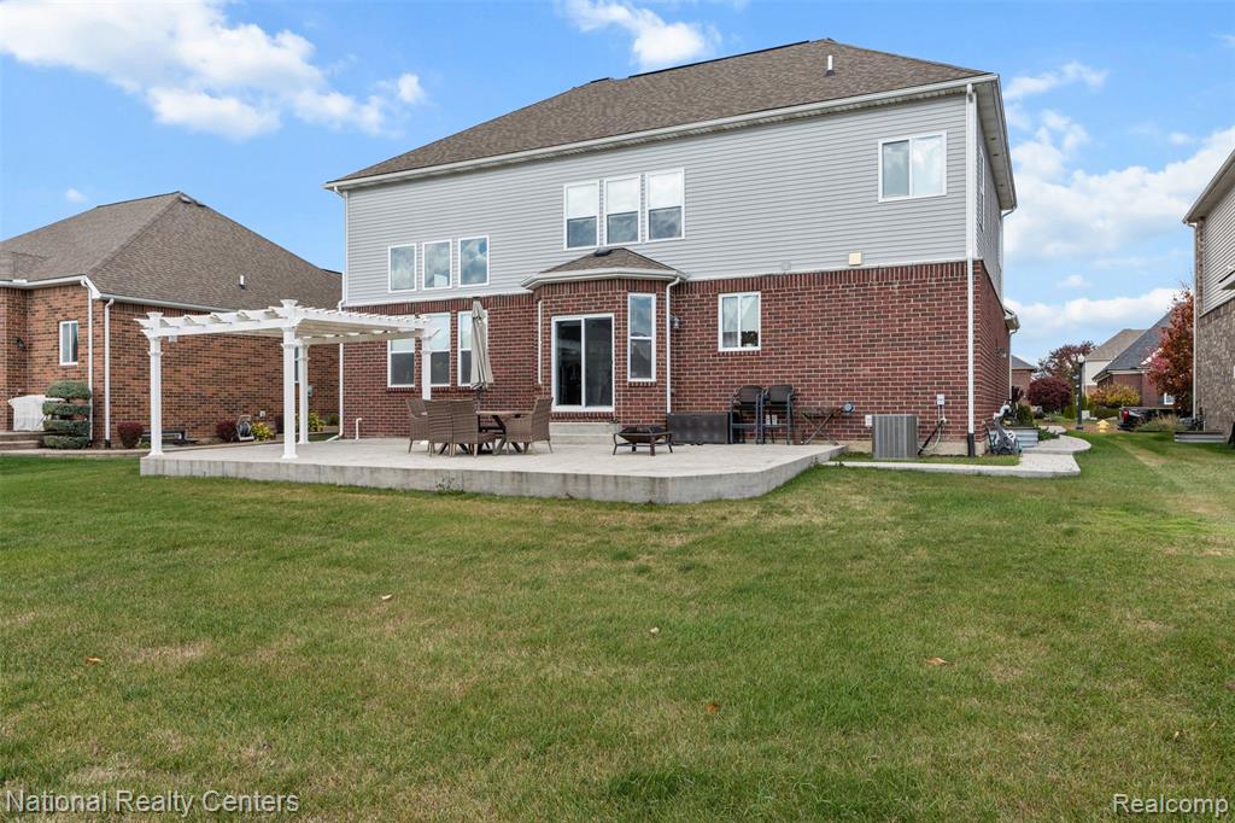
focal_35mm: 24
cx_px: 618
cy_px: 412
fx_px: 823
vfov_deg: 53.1
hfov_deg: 73.8
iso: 100
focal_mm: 24
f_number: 8
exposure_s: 1/100
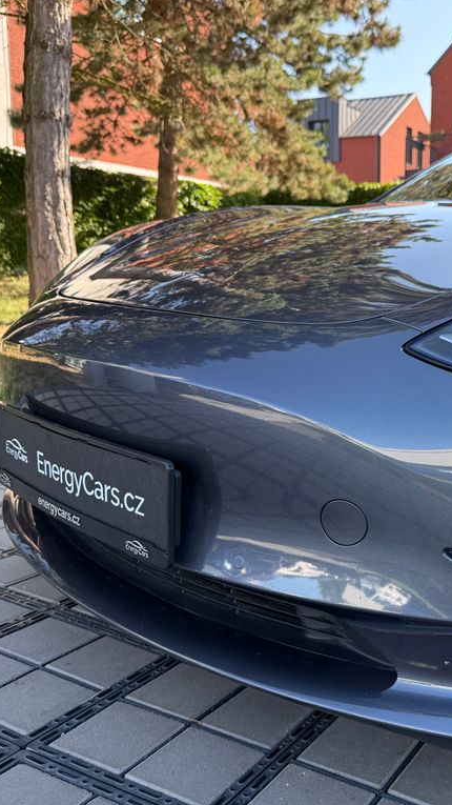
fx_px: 746
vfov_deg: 56.6
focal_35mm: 35
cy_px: 402
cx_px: 414
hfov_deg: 31.9
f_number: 1.78
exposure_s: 1/580
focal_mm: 6.76
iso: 100
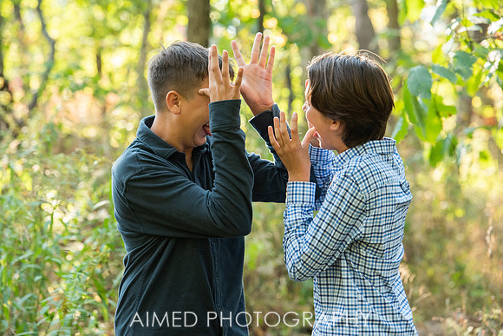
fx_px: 2282
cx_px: 238
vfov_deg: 8.4
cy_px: 159
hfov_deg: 12.6
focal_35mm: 163
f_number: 6.3
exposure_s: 1/250
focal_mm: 155
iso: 1250
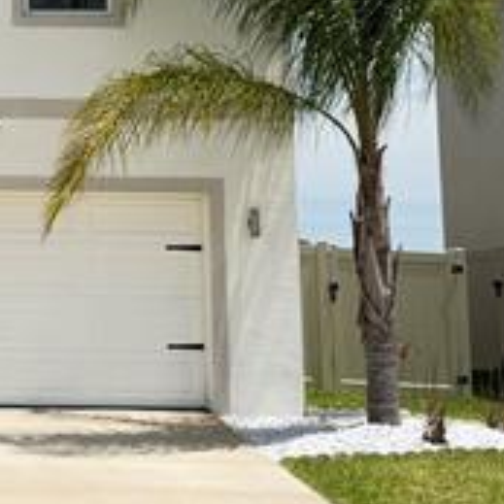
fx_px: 1548
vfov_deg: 18.1
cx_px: -55
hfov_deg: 17.8
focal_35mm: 94
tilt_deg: +10.4
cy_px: 17
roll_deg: +0.1
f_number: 1.78
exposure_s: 1/2801
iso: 80
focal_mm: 6.76
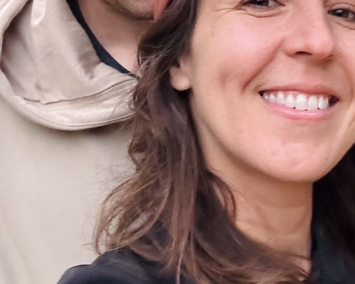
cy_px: -46
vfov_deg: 20.1
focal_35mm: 72
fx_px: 757
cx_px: 269
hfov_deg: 26.1
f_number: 1.9
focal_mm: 2.69
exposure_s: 1/40
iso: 320
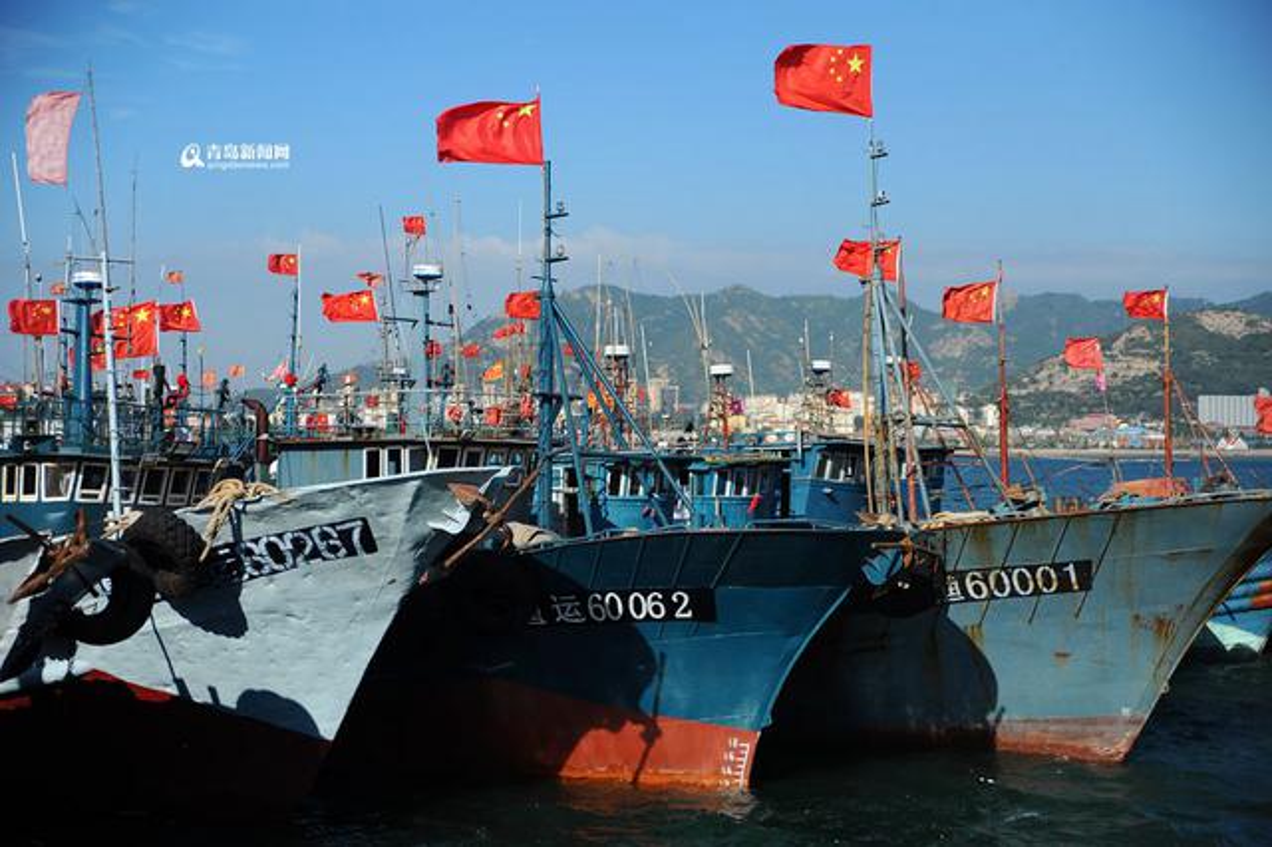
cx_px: 636
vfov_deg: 21.9
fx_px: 2189
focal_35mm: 62
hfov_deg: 32.4
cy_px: 424
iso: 200
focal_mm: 62
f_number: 2.8
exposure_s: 1/5000
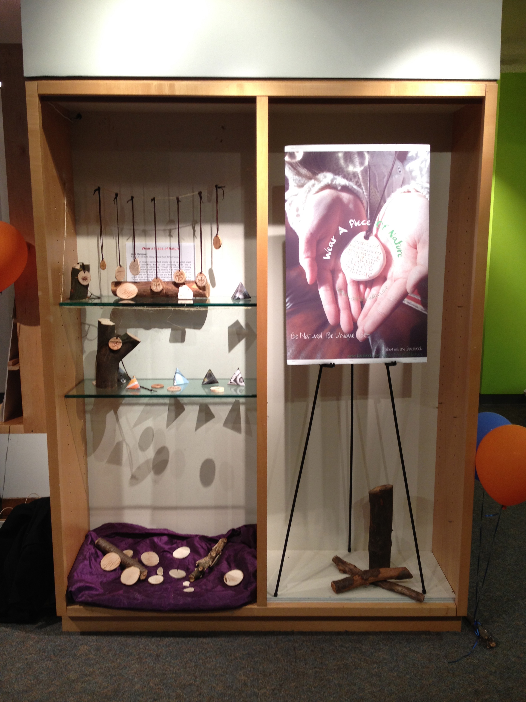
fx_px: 709
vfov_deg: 52.6
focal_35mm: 35
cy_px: 351
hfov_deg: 40.7
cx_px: 263
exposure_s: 1/20
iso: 80
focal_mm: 4.28
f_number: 2.4
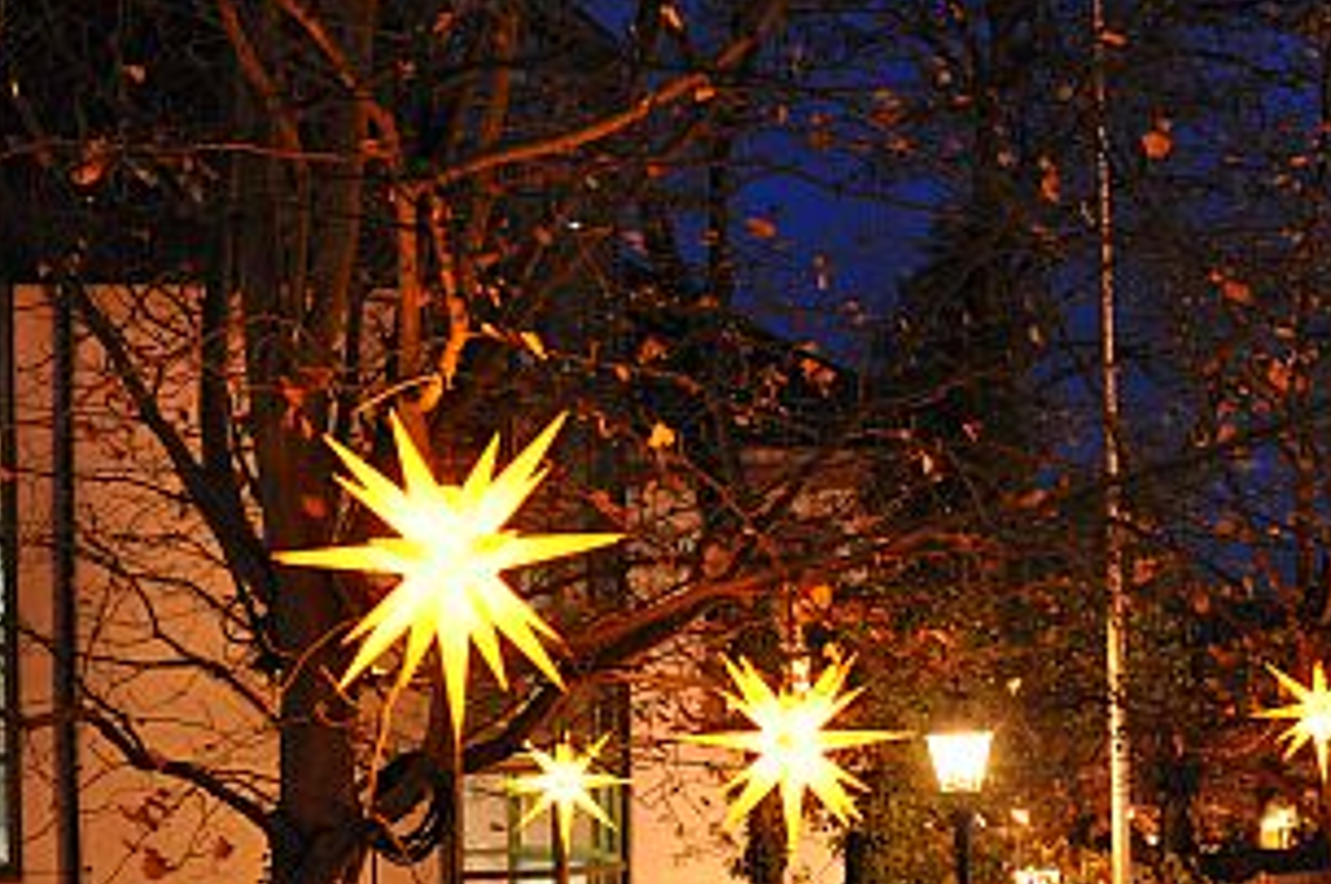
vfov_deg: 19.5
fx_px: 2548
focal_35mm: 69
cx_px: 762
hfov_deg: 29.2
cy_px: 683
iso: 1600
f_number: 2.8
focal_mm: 28
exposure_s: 1/30
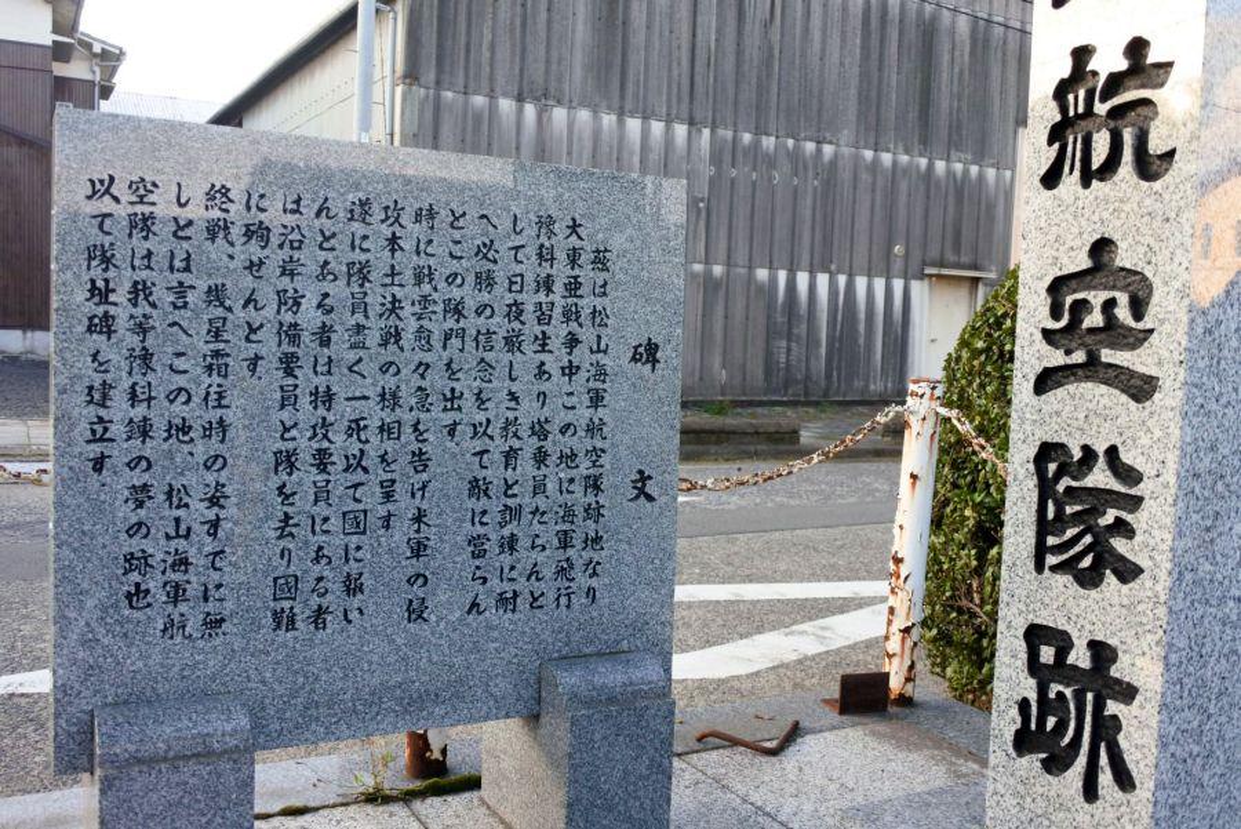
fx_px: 1173
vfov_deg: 38.9
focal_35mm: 34
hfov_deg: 55.8
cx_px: 620
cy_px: 414
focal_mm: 12.6
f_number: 4
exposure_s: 1/200
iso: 400
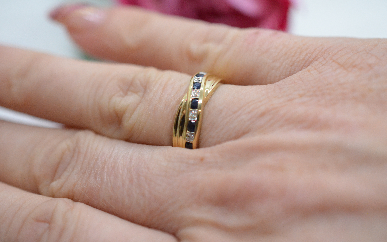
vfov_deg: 21.0
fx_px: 654
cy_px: 113
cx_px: 194
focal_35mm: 62
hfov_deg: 33.0
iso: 3200
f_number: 4
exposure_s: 1/2000
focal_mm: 40
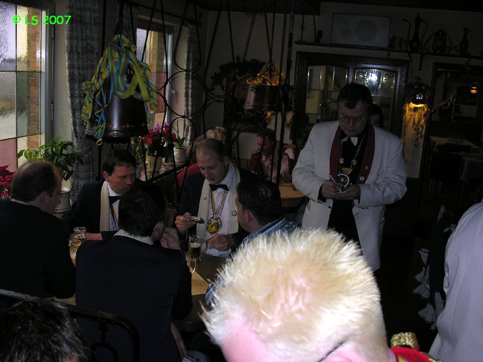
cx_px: 242
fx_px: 488
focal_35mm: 35
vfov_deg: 40.7
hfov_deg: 52.6
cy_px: 181
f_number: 2.8
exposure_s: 1/60.1
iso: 50
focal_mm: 8.9
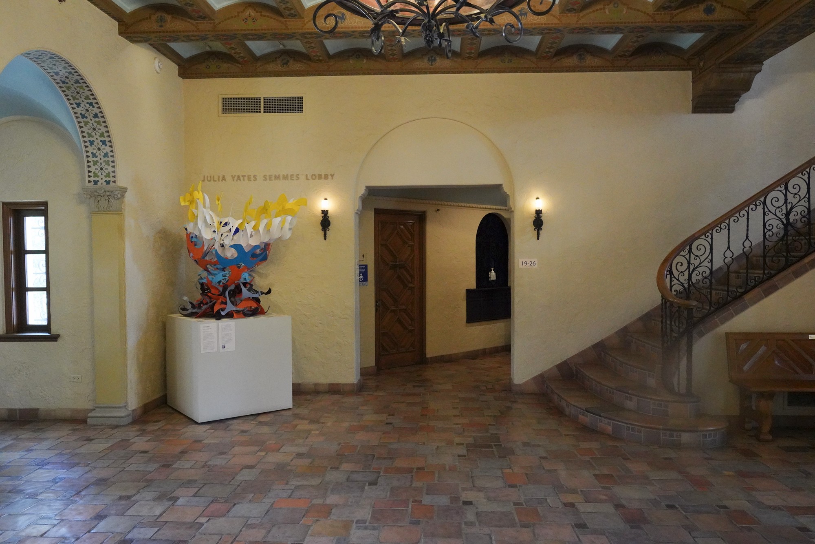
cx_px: 408
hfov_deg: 65.5
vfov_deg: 46.4
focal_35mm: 28
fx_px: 634
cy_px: 272
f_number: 9
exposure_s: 1/100
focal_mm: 28
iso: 10000
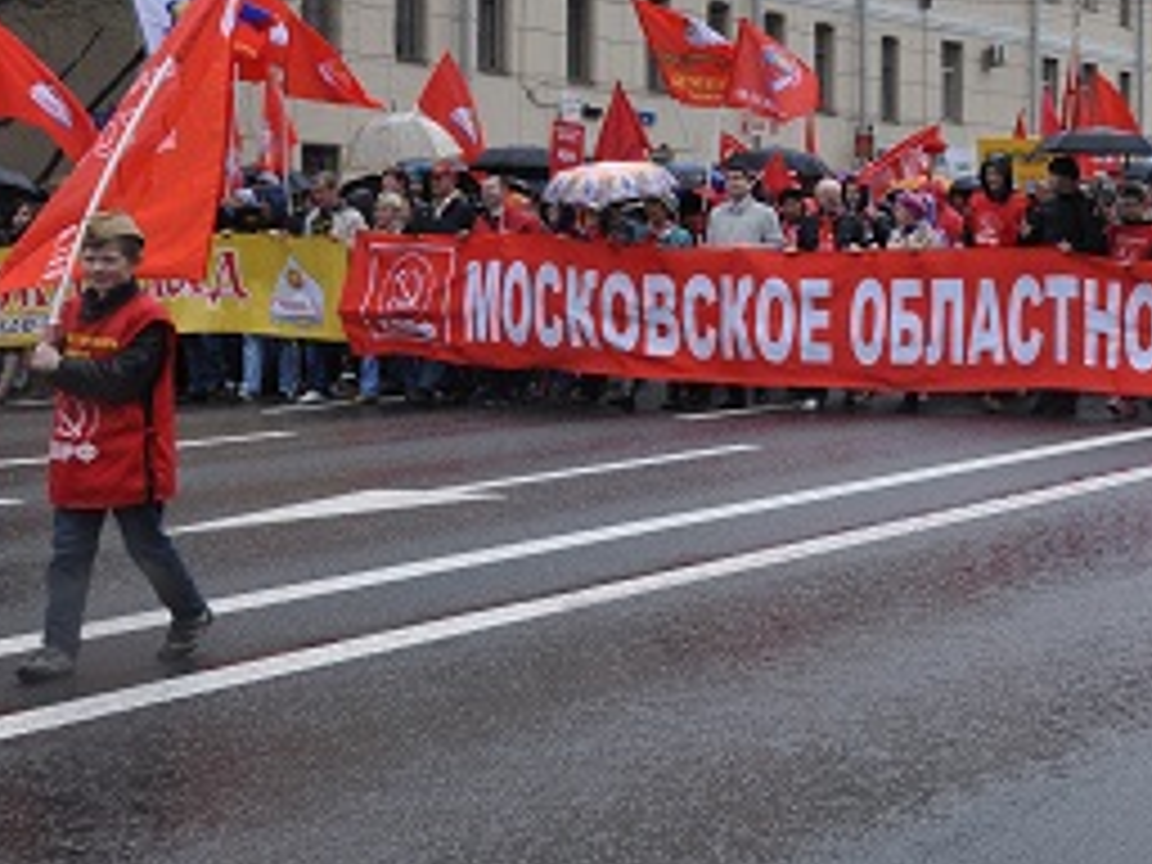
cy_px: 286
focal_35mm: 74
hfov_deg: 25.5
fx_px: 2463
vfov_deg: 19.8
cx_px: 1046
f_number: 10
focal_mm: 26
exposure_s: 1/100
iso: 200
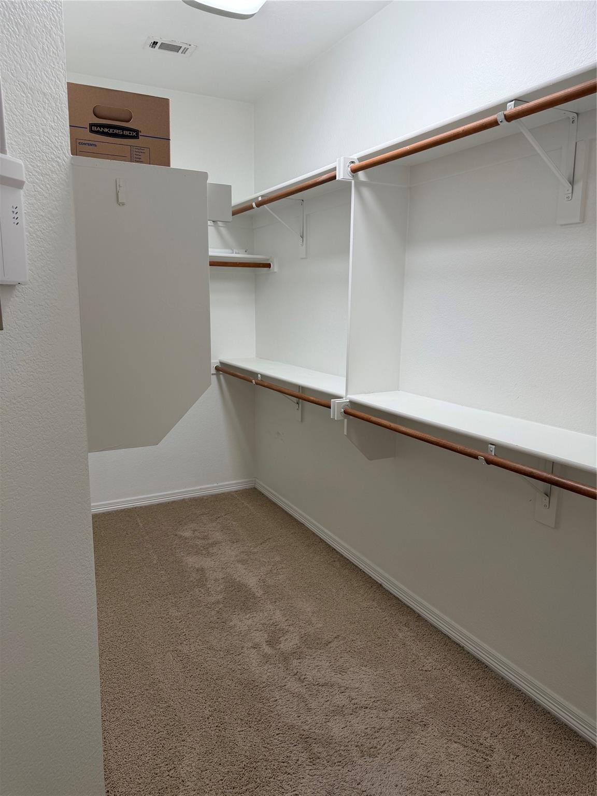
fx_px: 552
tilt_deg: -11.6
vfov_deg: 71.6
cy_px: 398
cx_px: 298
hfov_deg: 56.8
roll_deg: -0.8
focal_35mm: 24
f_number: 1.78
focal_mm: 6.76
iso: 50
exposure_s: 1/120
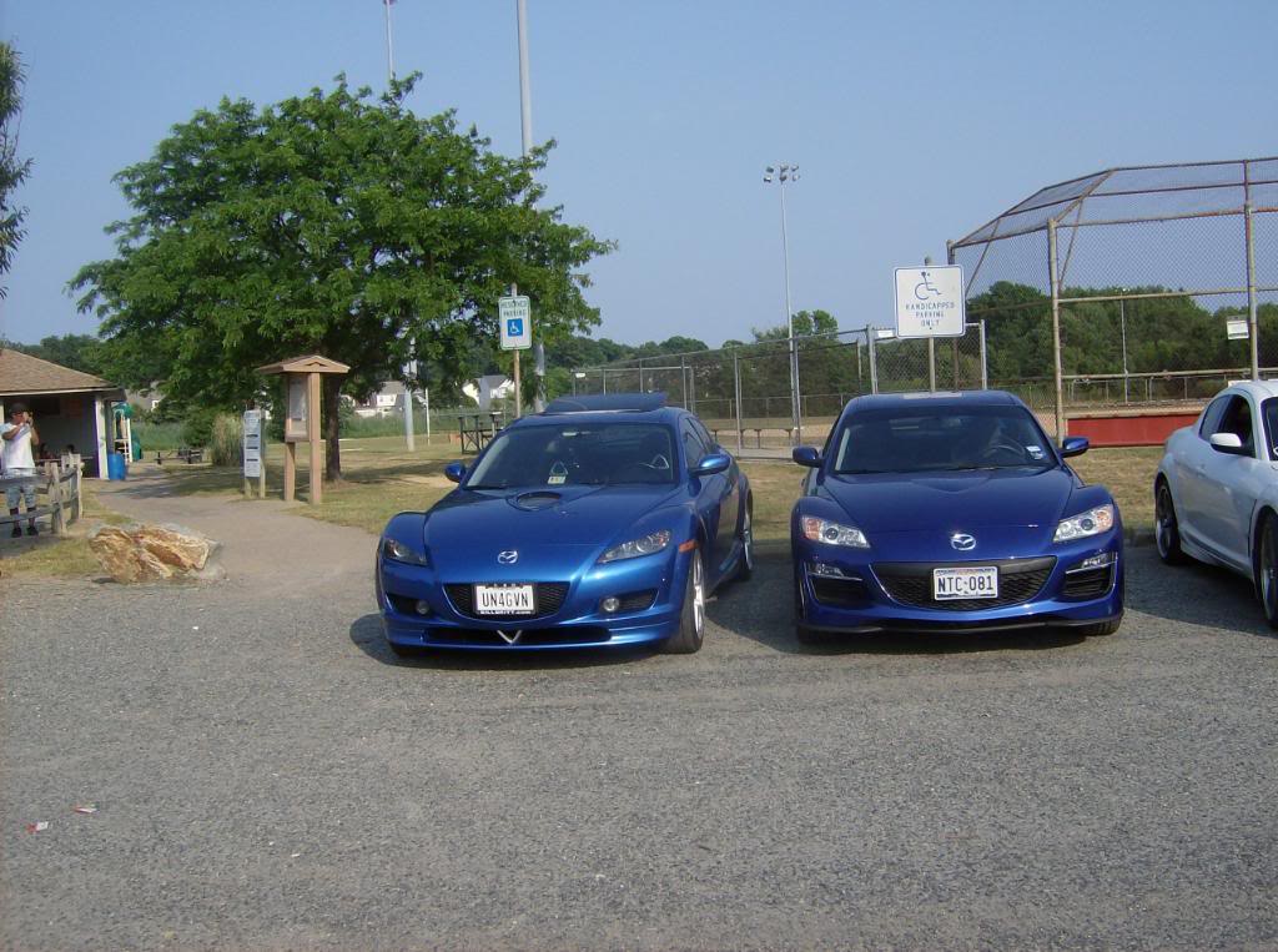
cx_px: 639
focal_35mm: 36
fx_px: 1326
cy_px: 476
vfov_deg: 39.5
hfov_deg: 51.5
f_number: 4.7
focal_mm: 6
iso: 100
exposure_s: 1/685
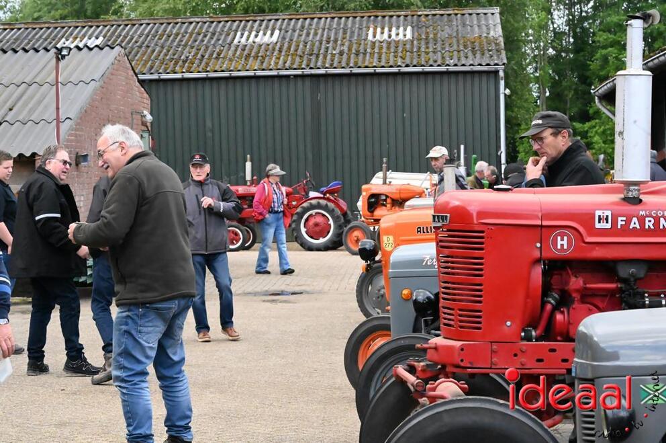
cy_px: 222
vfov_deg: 13.7
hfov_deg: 20.4
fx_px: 1848
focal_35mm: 100
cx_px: 333
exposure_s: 1/4000
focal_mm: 100
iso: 32000
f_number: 16
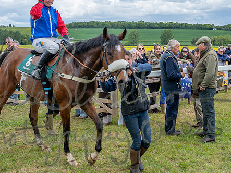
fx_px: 400
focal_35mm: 60
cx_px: 116
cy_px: 76
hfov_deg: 32.2
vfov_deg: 24.4
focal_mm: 35
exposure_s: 1/640
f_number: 5
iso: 200
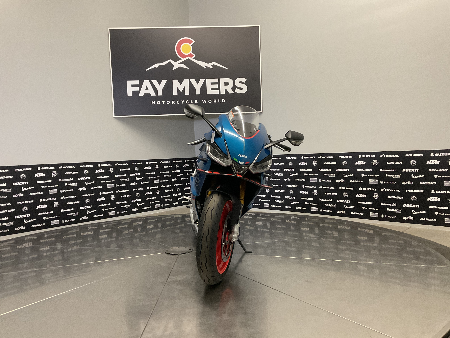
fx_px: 377
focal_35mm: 29
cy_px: 169
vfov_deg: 48.2
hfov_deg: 61.7
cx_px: 225
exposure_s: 1/60
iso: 200
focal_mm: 3
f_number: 1.8
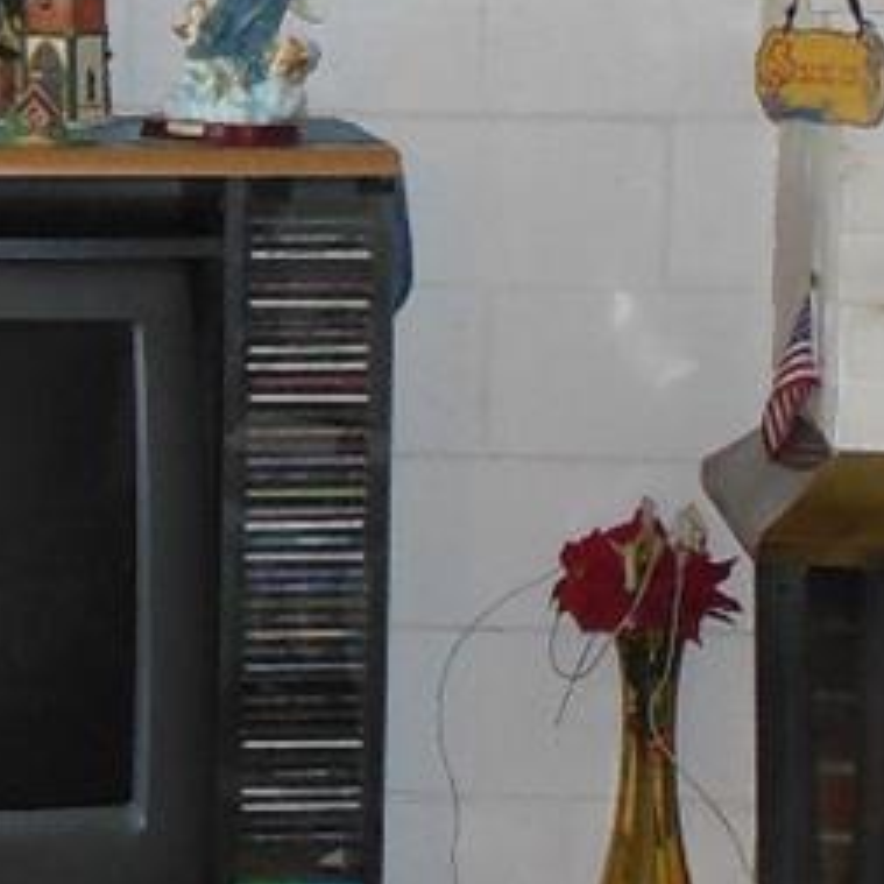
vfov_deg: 13.3
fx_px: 3785
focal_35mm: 131
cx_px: -35
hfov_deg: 13.1
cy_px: 171
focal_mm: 4.5
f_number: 3.2
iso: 320
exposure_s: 1/25
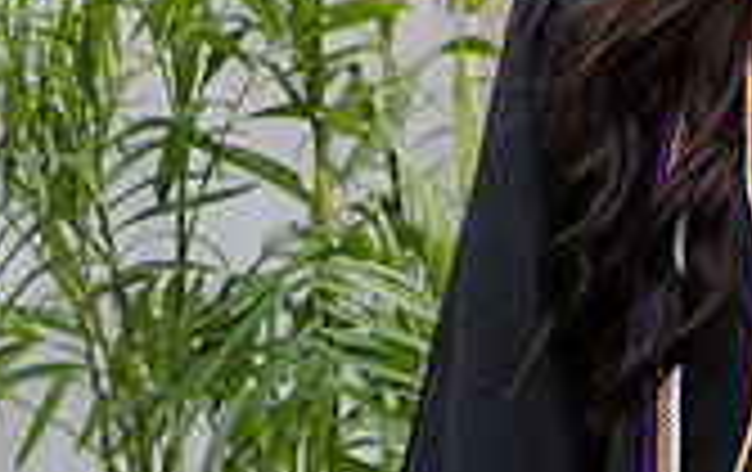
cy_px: 119
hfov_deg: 8.9
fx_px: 4783
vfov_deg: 5.7
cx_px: 811
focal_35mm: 233
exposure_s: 1/200
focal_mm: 66
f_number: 5.6
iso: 160
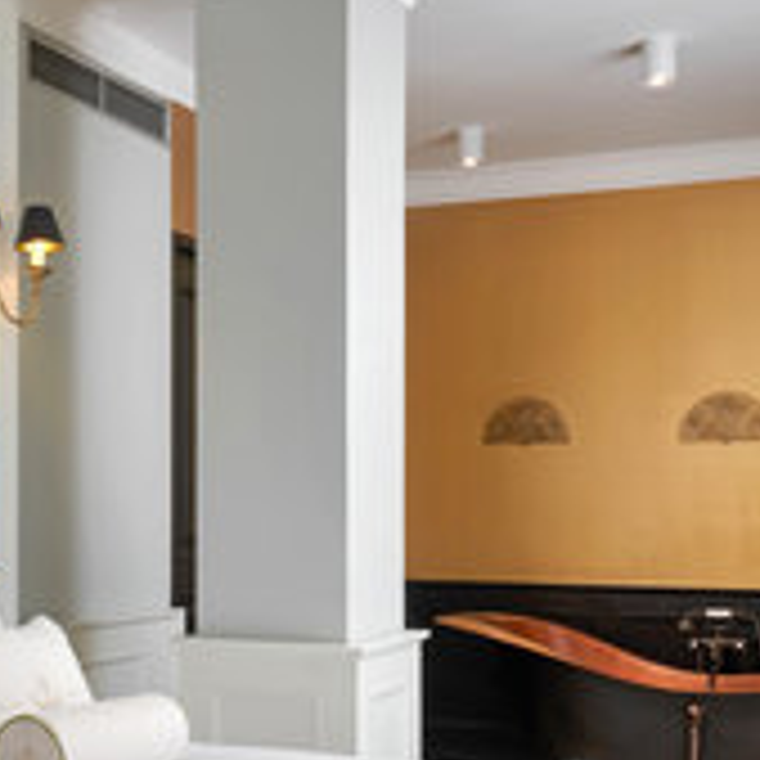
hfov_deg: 29.2
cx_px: 225
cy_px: 553
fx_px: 1441
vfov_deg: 29.2
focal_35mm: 58
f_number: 16
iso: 100
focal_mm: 24
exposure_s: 1/2
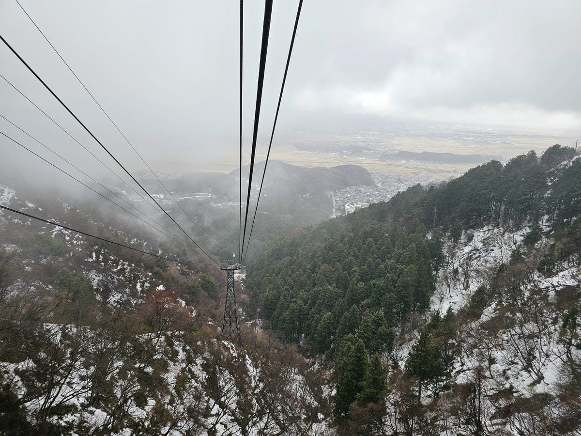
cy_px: 218
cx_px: 290
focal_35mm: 23
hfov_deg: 73.9
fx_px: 386
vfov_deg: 58.9
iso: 10
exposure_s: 1/228
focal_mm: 6.3
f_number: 1.7
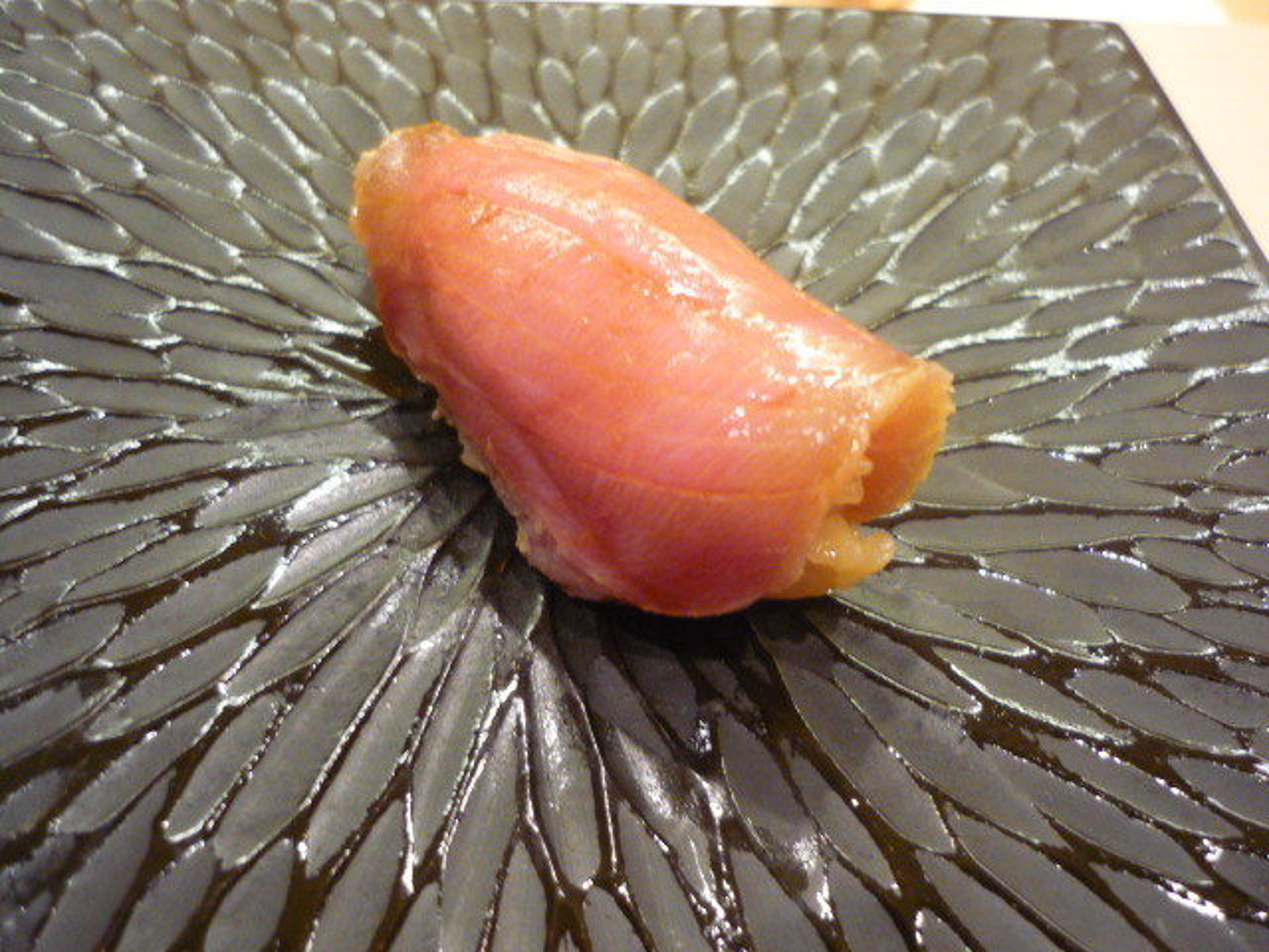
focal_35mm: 33
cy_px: 476
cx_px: 634
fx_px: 1210
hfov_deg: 55.4
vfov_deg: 42.9
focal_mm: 5.5
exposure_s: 1/10
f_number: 2.8
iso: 400
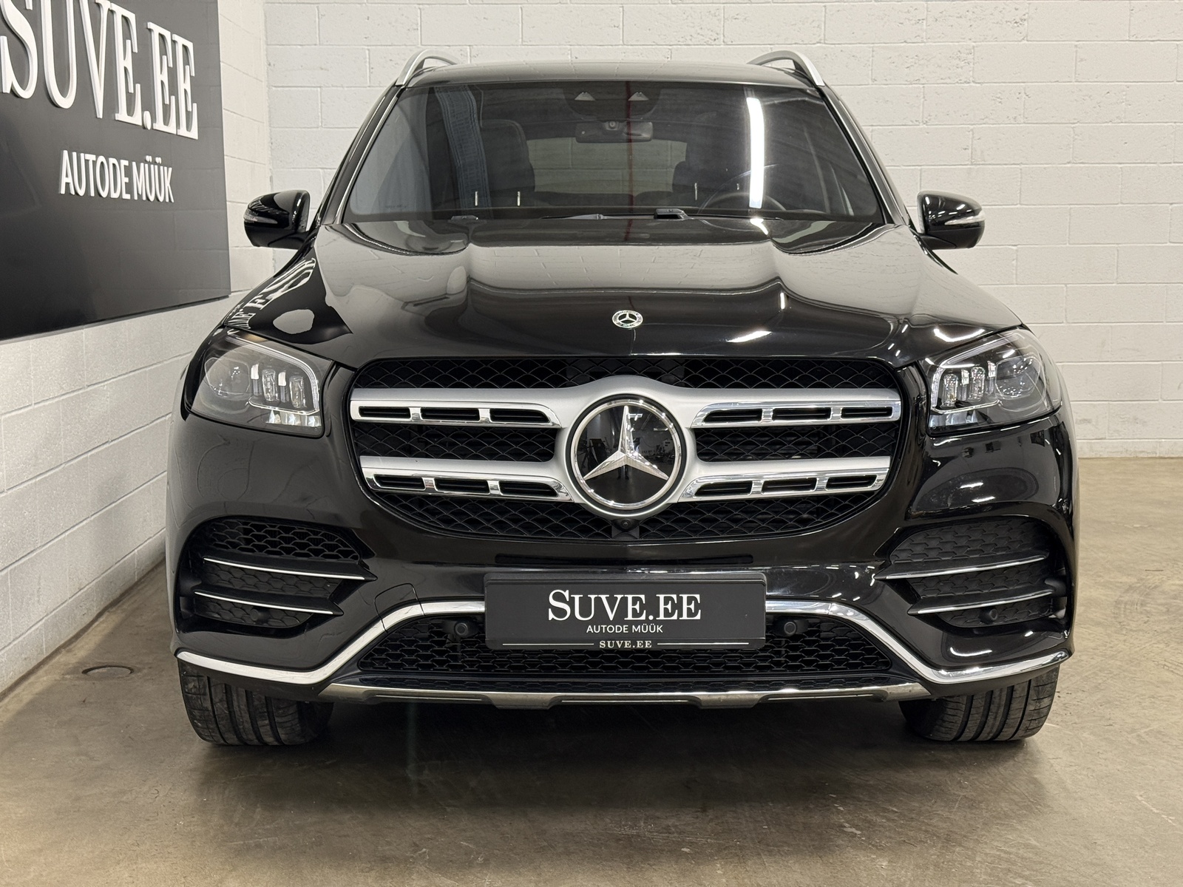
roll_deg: +0.1
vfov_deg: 30.3
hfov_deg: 39.7
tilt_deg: -7.2
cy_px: 444
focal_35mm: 48
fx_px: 1640
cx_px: 592
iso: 200
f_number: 1.78
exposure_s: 1/50
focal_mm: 6.76
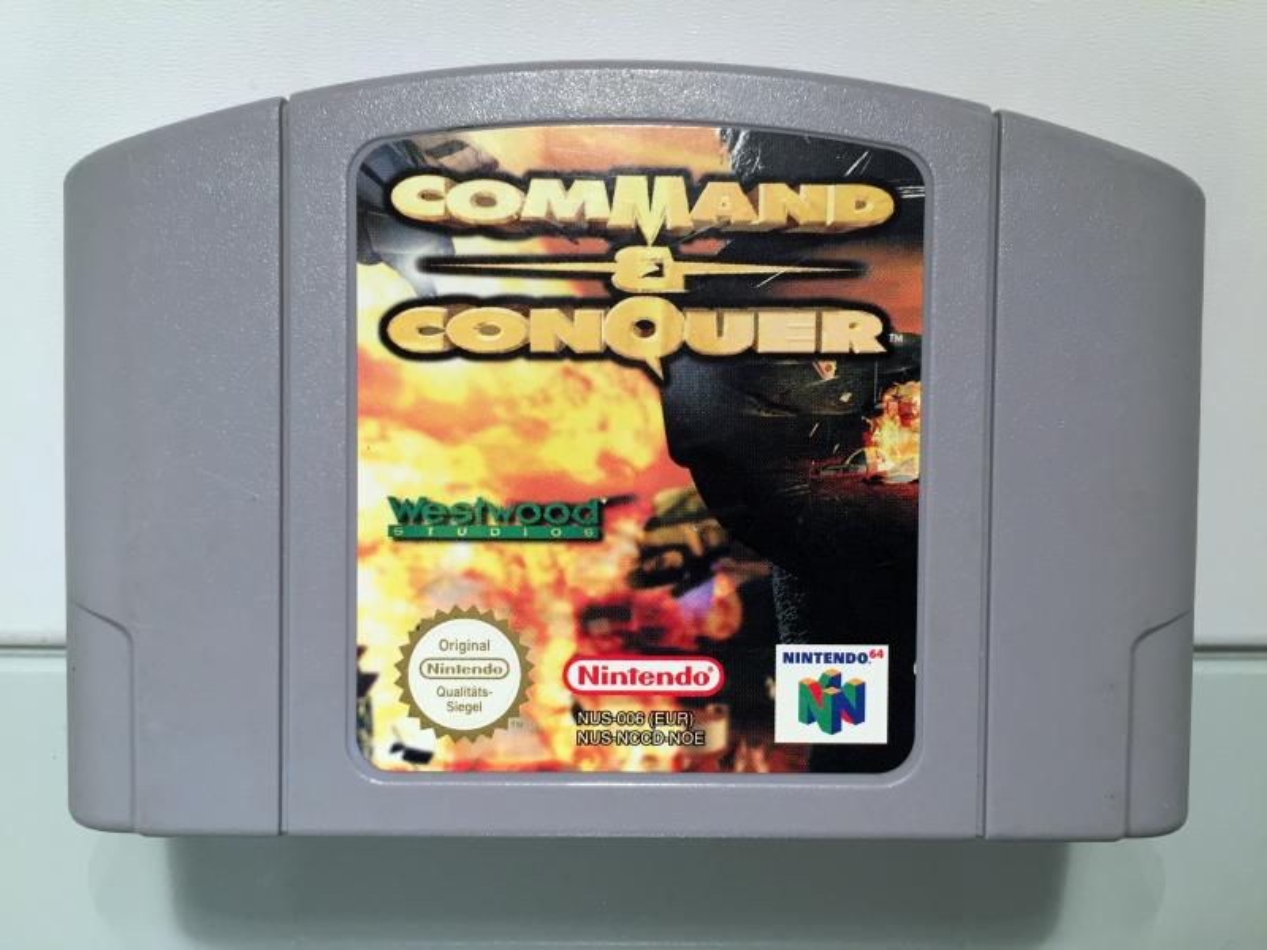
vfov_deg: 48.2
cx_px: 634
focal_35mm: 29
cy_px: 475
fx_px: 1061
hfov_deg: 61.7
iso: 50
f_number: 2.2
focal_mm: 4.15
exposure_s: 1/33
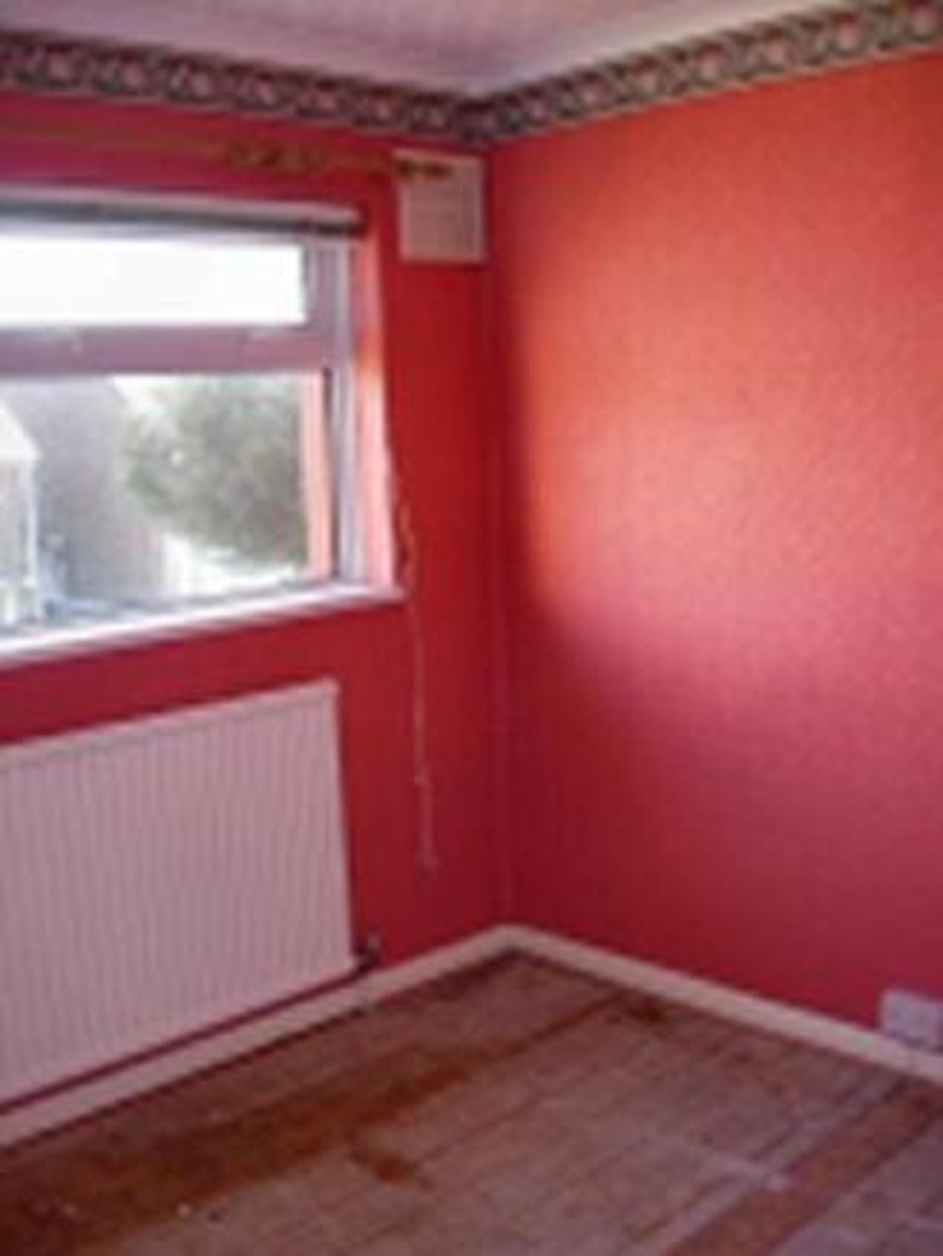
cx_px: 472
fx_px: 1380
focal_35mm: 38
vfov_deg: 49.0
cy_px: 628
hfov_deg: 37.7
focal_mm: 7.8
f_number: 2.8
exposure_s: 1/64
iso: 79
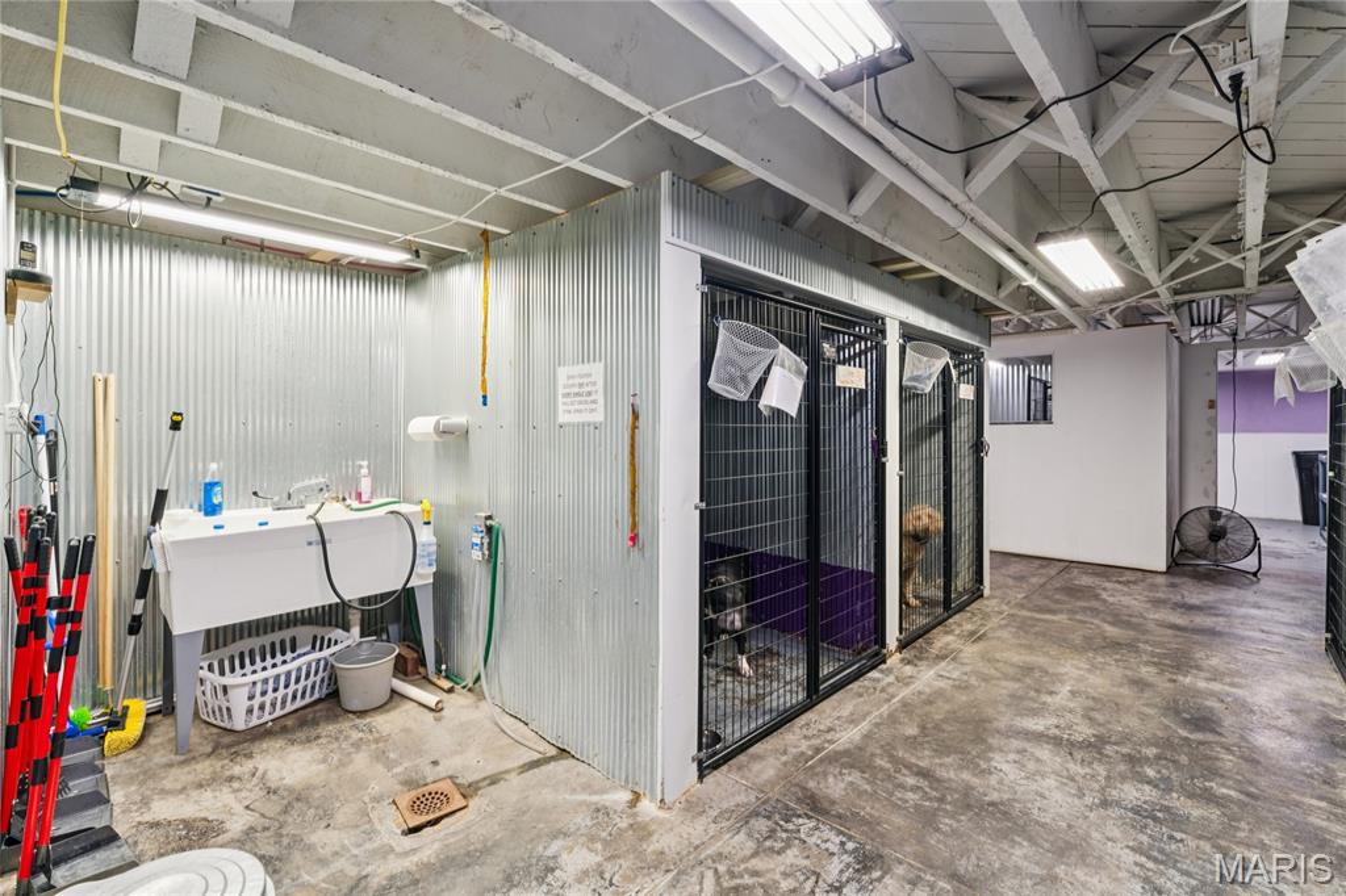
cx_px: 673
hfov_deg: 97.1
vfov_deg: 74.1
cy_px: 448
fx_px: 594
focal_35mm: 16
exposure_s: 1/3.33
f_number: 13
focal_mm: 15.9
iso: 320
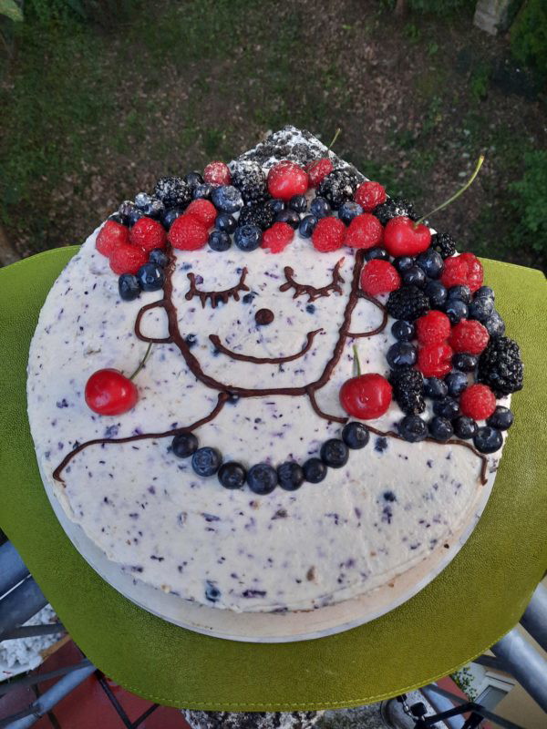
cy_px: 364
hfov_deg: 54.9
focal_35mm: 25
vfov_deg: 69.4
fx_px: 527
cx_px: 274
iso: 250
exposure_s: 1/33
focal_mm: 4.6
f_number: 2
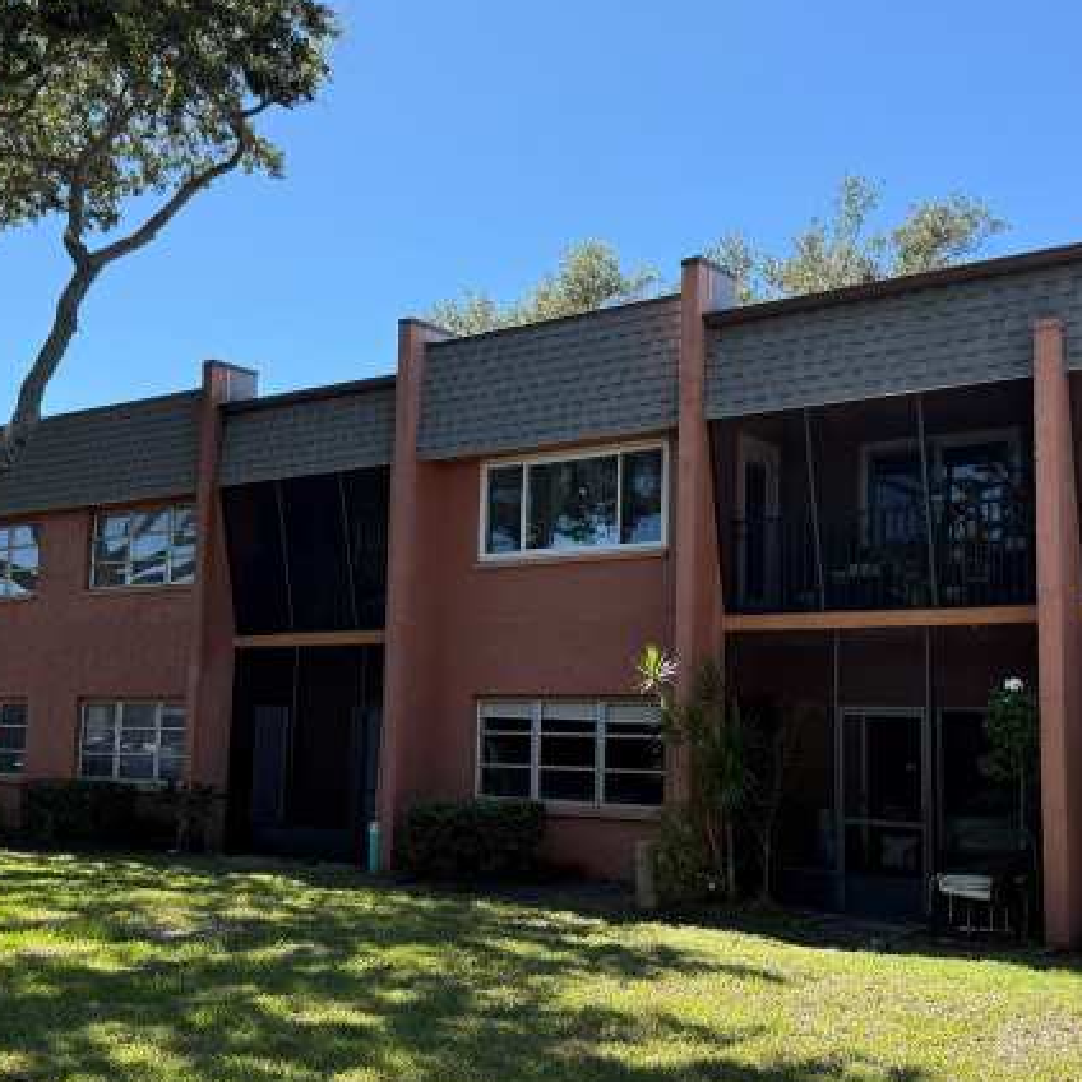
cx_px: 538
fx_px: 1415
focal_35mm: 40
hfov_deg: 41.9
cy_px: 574
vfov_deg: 41.8
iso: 80
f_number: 1.78
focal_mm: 6.76
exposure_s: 1/2000
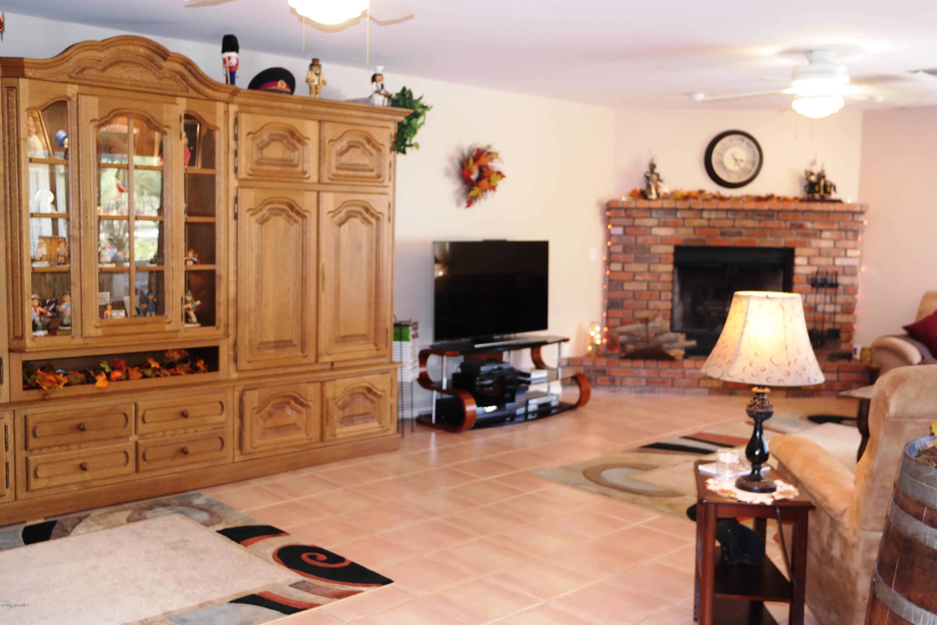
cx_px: 468
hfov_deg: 53.1
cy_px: 312
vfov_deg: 36.9
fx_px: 937
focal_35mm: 36
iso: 400
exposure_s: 1/25
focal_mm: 24
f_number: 3.5
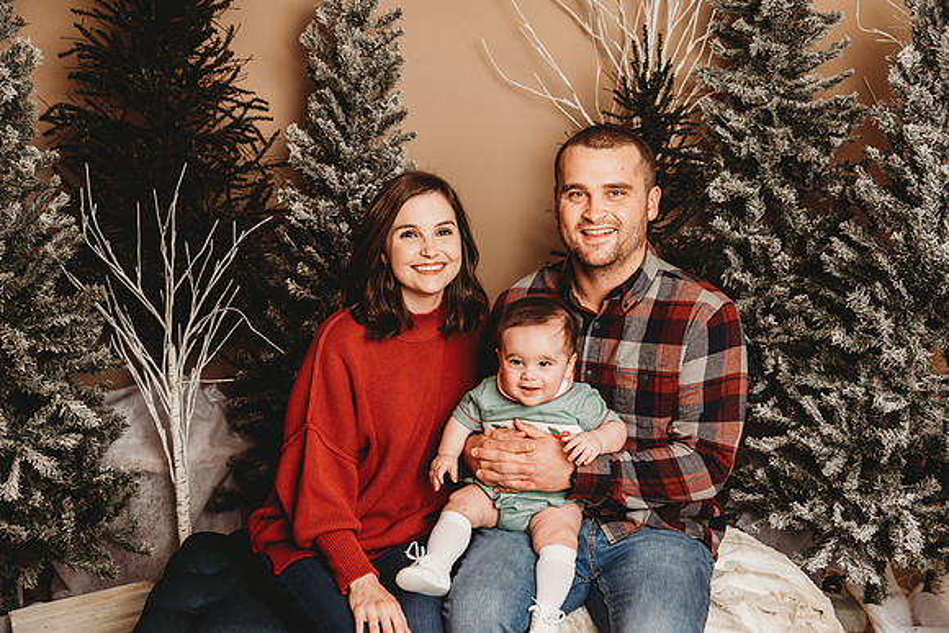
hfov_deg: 44.5
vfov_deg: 30.5
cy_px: 316
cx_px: 474
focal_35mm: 44
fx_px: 1160
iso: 100
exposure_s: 1/160
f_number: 4
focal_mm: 44
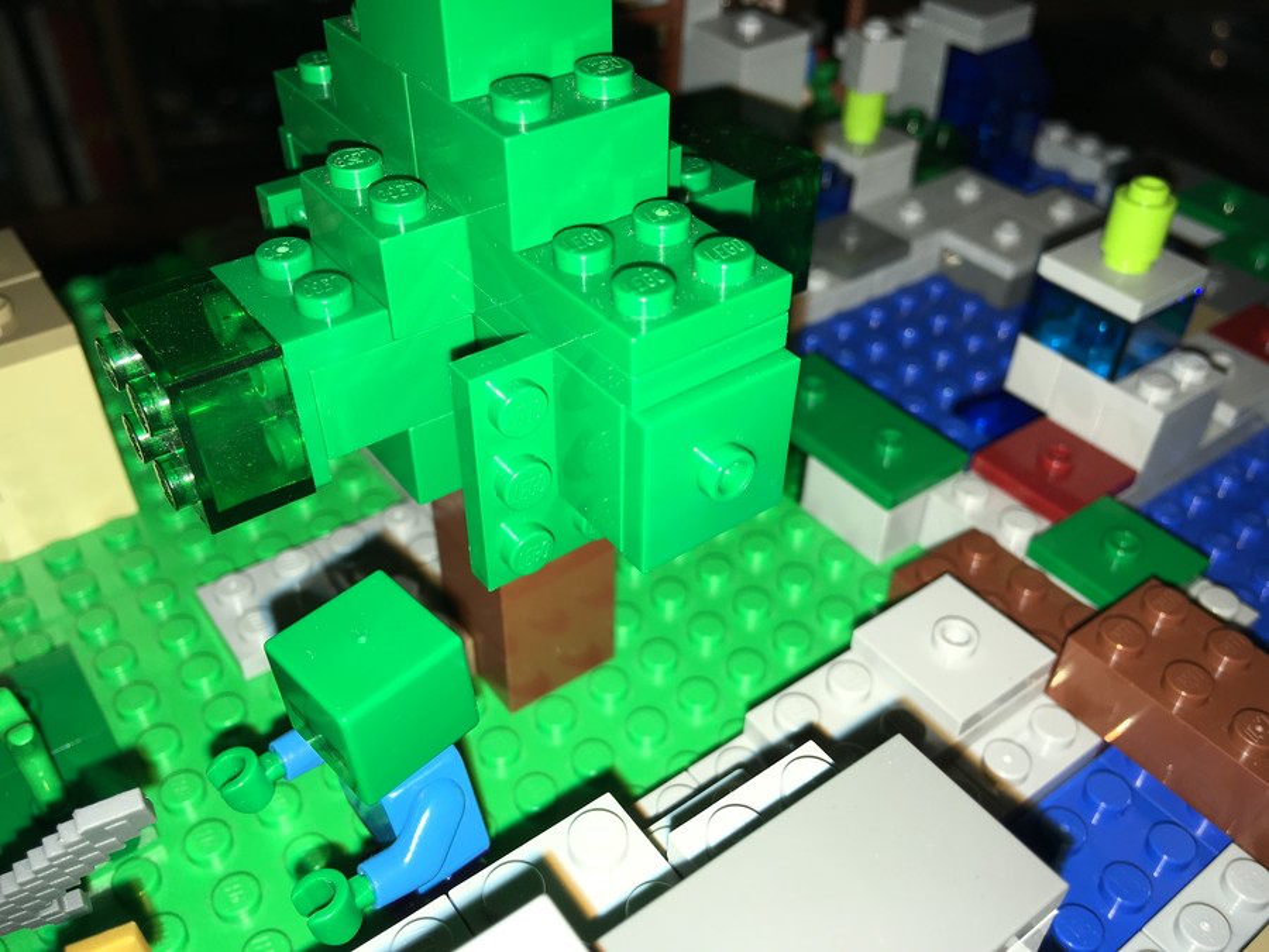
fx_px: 1063
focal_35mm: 29
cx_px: 634
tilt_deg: -40.9
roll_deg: -1.6
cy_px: 476
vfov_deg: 48.2
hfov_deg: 61.7
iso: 25
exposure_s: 1/100
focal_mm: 4.15
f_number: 2.2
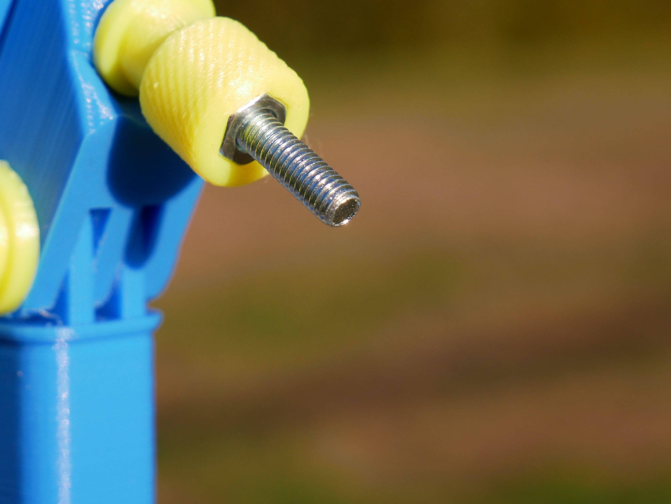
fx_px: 2366
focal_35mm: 122
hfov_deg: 16.0
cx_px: 143
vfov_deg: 12.1
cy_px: 78
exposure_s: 1/640
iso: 200
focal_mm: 35
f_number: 5.2
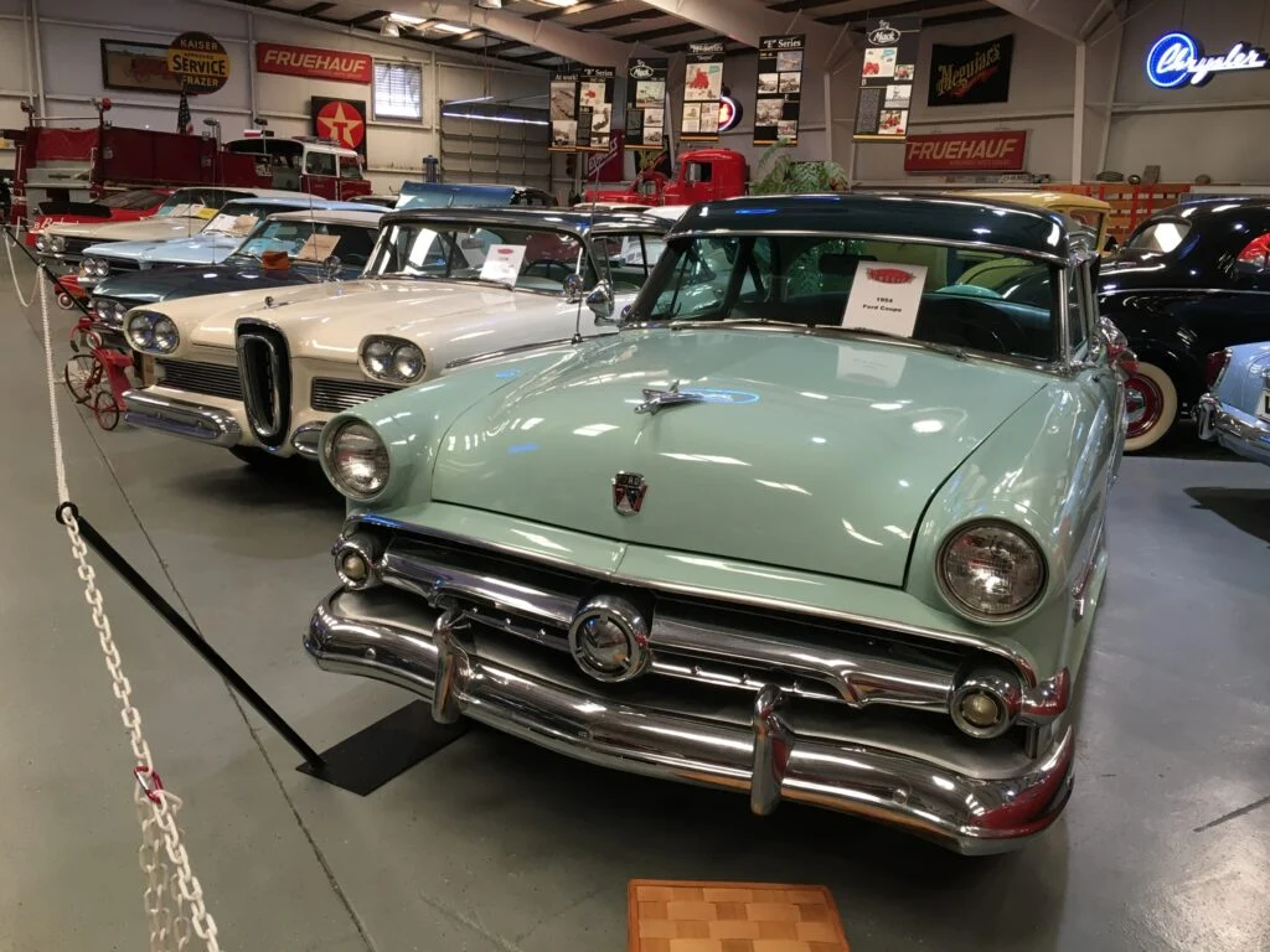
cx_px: 635
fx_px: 1064
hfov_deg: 61.7
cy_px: 476
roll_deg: -3.9
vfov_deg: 48.2
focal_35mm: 29
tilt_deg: -12.7
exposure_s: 1/31
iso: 64
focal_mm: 4.15
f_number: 2.2
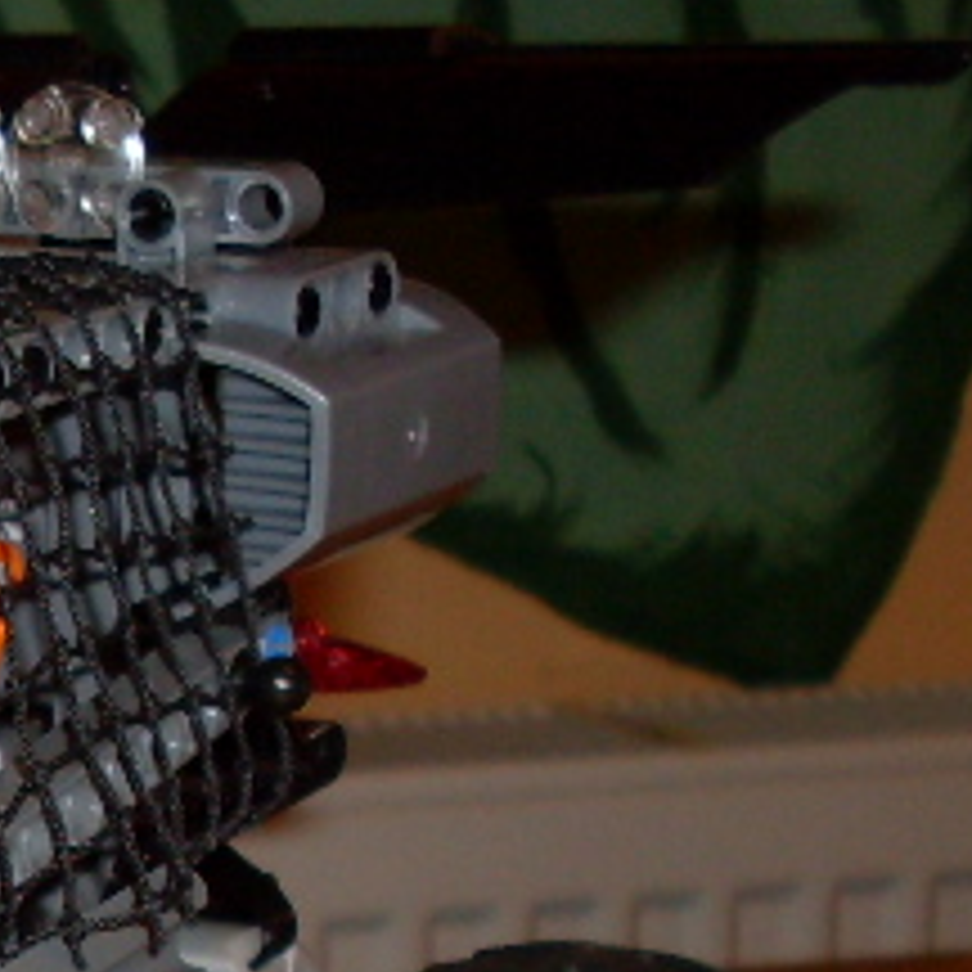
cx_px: -734
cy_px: 1382
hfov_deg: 10.4
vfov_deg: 10.7
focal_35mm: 159
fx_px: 5051
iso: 100
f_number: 2.8
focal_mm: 6.3
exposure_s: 1/45
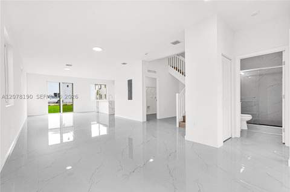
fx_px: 129
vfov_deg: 73.6
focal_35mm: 16
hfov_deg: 96.8
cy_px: 96
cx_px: 145
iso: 250
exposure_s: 1/30
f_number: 8
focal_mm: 16
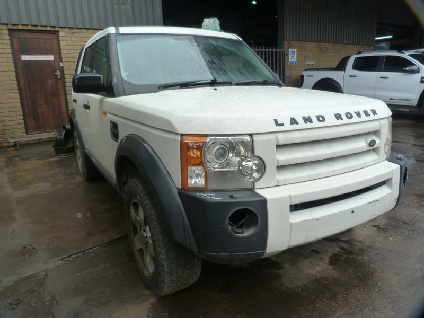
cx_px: 212
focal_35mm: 25
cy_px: 159
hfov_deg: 69.4
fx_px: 306
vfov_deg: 54.9
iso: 125
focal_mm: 4.5
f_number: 2.8
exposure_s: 1/100
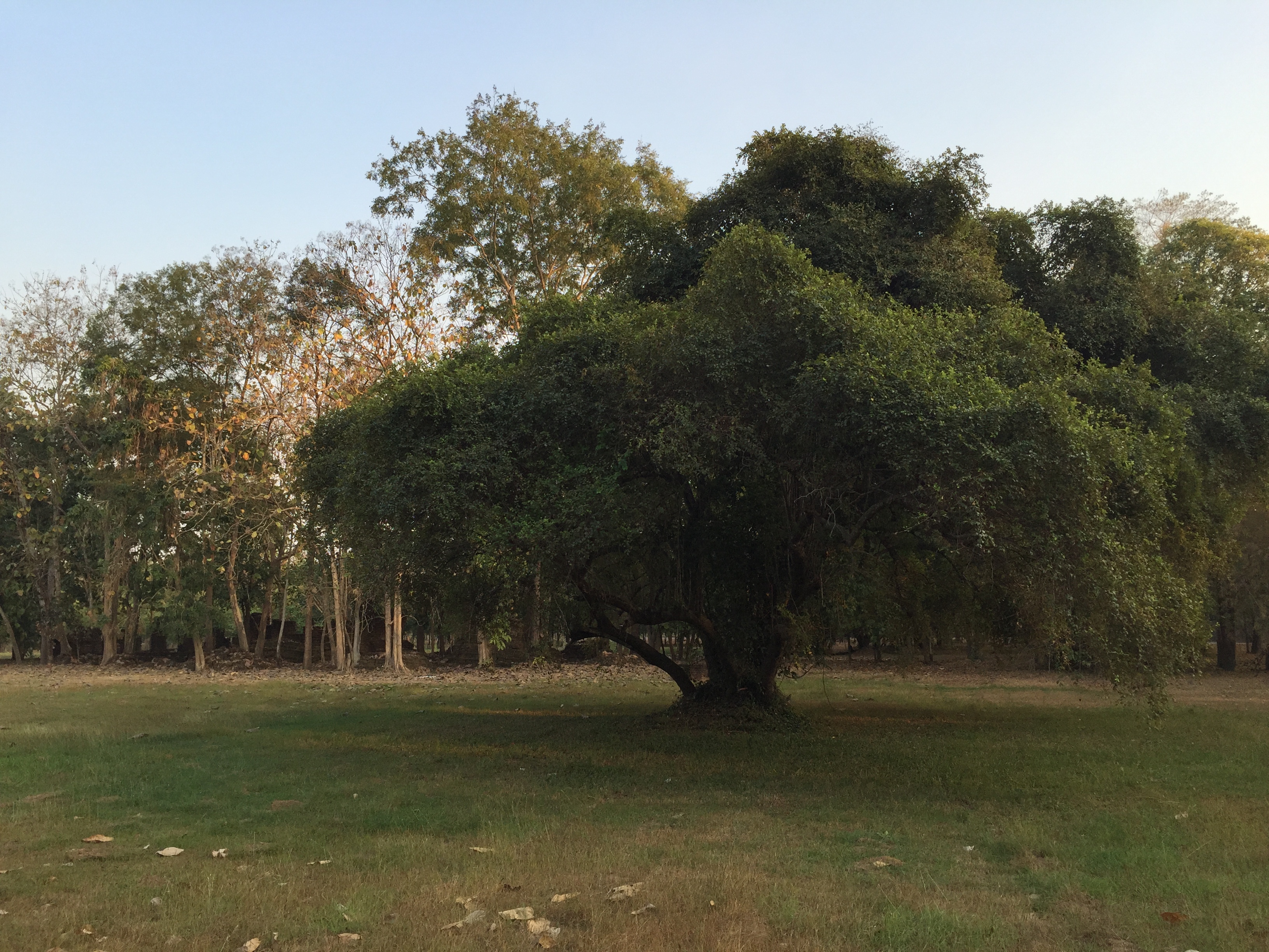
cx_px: 634
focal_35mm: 29
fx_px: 1063
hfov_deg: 61.7
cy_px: 476
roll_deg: -0.5
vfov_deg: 48.2
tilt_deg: +7.8
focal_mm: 4.15
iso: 32
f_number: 2.2
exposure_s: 1/309
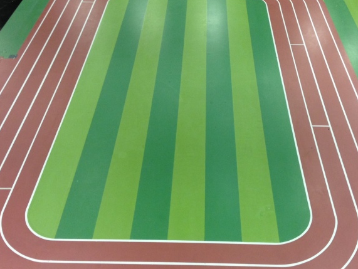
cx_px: 200
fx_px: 507
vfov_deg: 29.7
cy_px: 113
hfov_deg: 38.8
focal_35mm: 49
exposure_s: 1/20
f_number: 2.4
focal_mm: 4.28
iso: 125
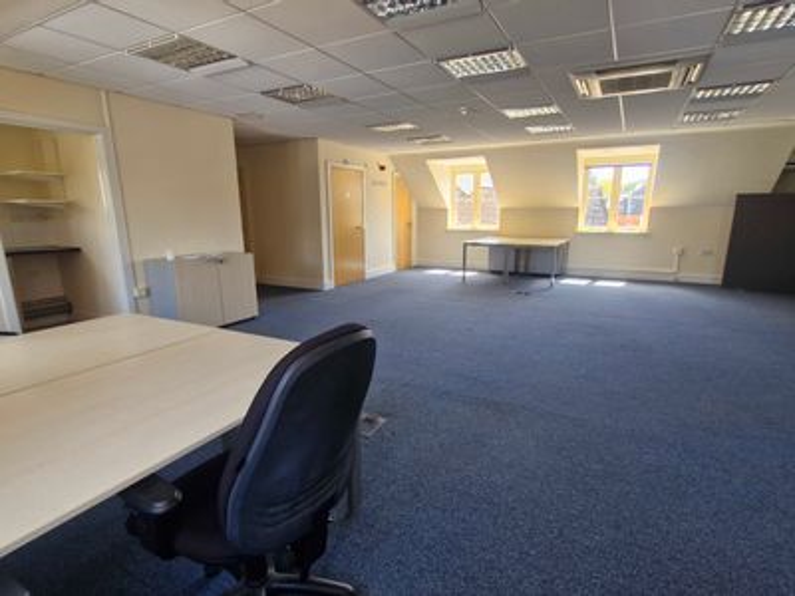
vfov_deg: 89.9
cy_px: 298
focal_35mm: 13
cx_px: 398
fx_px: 299
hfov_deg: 106.2
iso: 50
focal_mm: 1.74
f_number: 2.2
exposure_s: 1/50
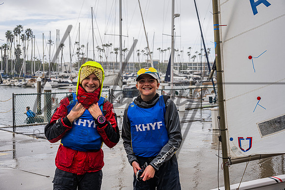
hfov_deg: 41.1
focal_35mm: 48
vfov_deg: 28.1
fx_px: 380
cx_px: 142
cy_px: 95
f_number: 6.3
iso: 100
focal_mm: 48
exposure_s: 1/320
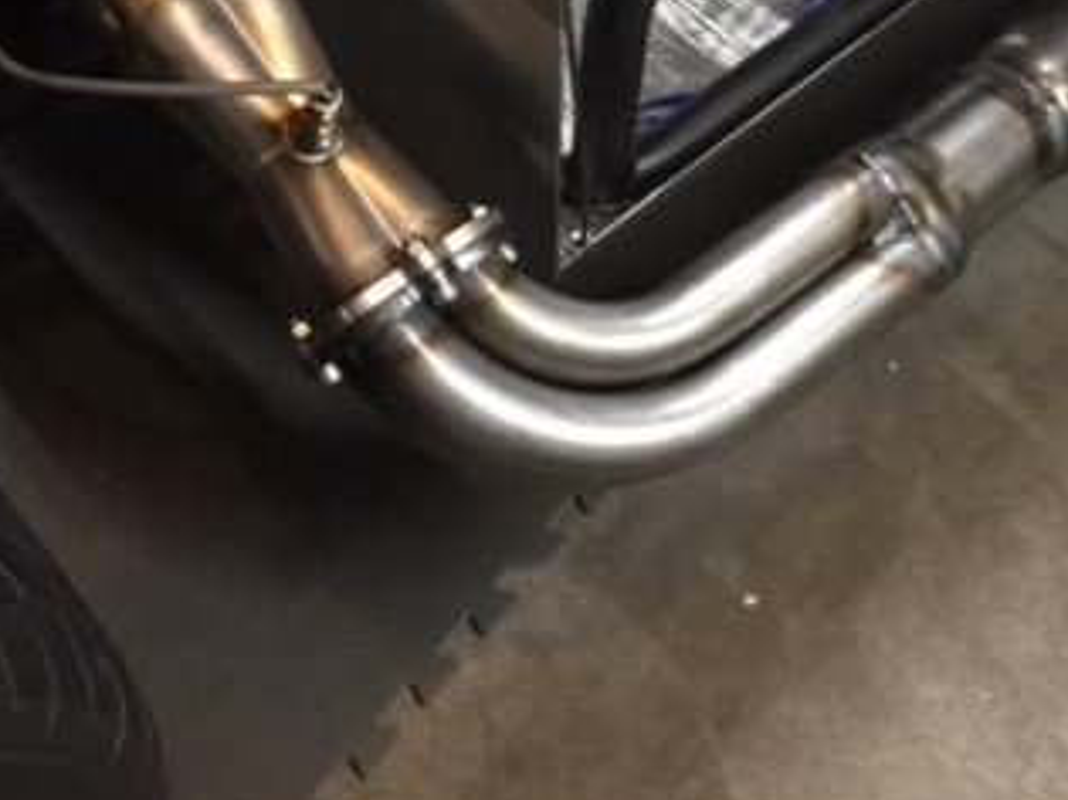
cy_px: 34
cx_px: 749
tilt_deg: -50.3
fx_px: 1820
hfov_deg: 32.3
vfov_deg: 23.9
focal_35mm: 59
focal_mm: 4.15
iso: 200
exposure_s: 1/33
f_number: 2.2
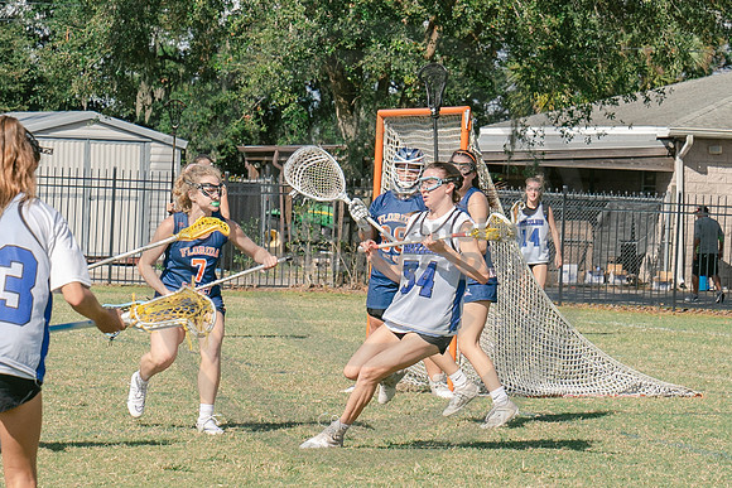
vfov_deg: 6.2
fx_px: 4514
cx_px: 407
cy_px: 250
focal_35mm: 222
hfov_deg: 9.3
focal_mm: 70
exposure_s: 1/1250
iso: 250
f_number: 5.6
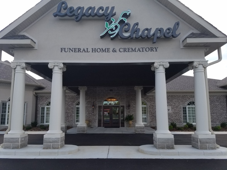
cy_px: 85
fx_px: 170
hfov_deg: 67.3
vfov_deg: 53.1
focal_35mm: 26
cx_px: 114
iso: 50
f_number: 1.7
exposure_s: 1/1124
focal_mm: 4.2
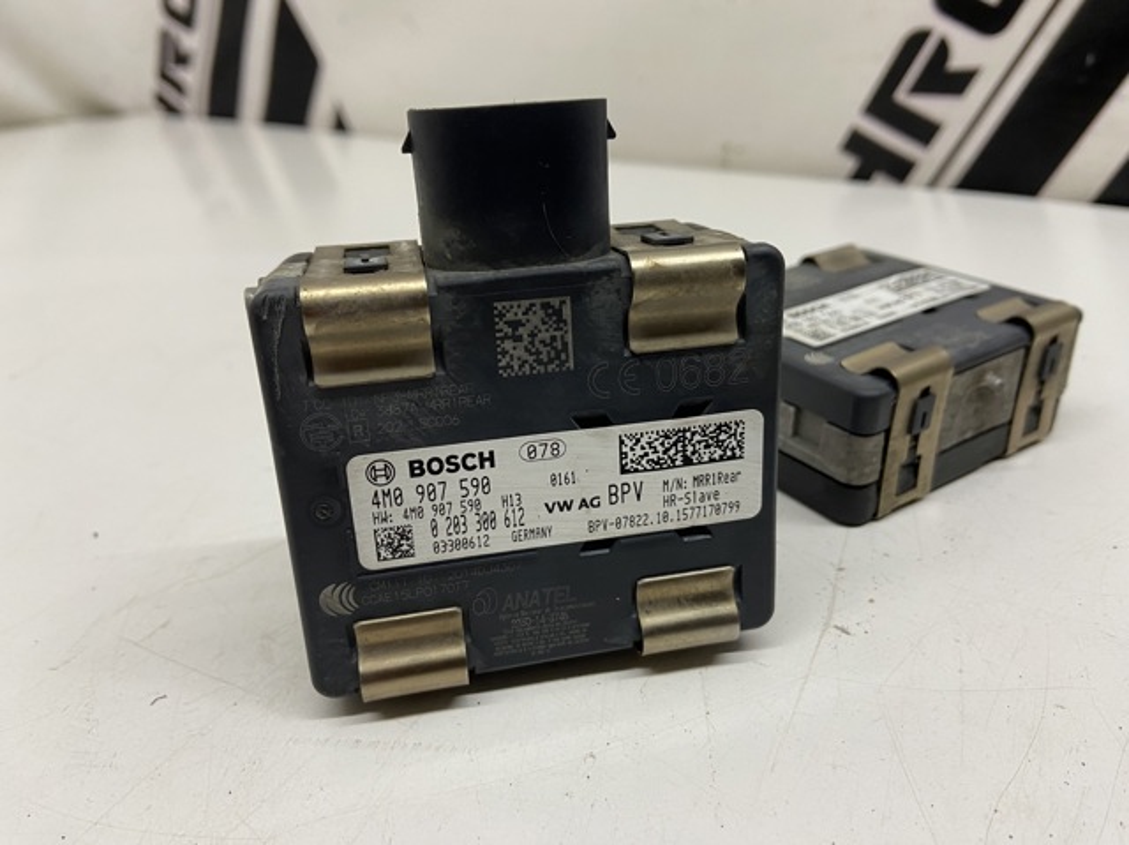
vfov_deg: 53.0
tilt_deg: -27.7
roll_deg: +1.5
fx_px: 847
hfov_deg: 67.3
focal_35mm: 26
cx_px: 564
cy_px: 422
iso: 125
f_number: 1.8
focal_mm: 4.25
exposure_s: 1/59
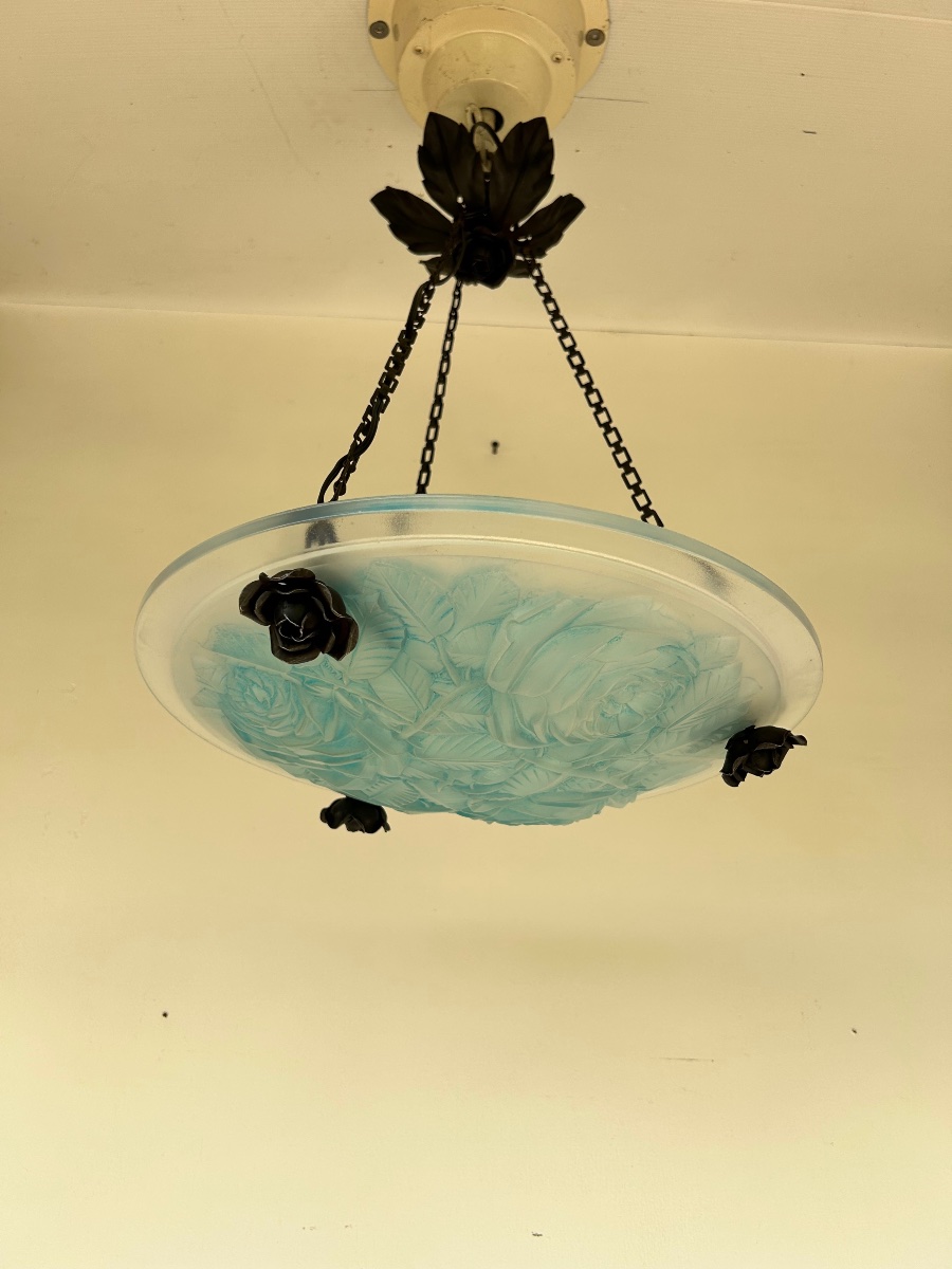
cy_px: 634
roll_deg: -0.8
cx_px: 476
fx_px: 953
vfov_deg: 67.3
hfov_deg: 53.1
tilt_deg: +29.0
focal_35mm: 26
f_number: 1.5
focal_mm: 5.7
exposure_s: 1/833
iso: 50
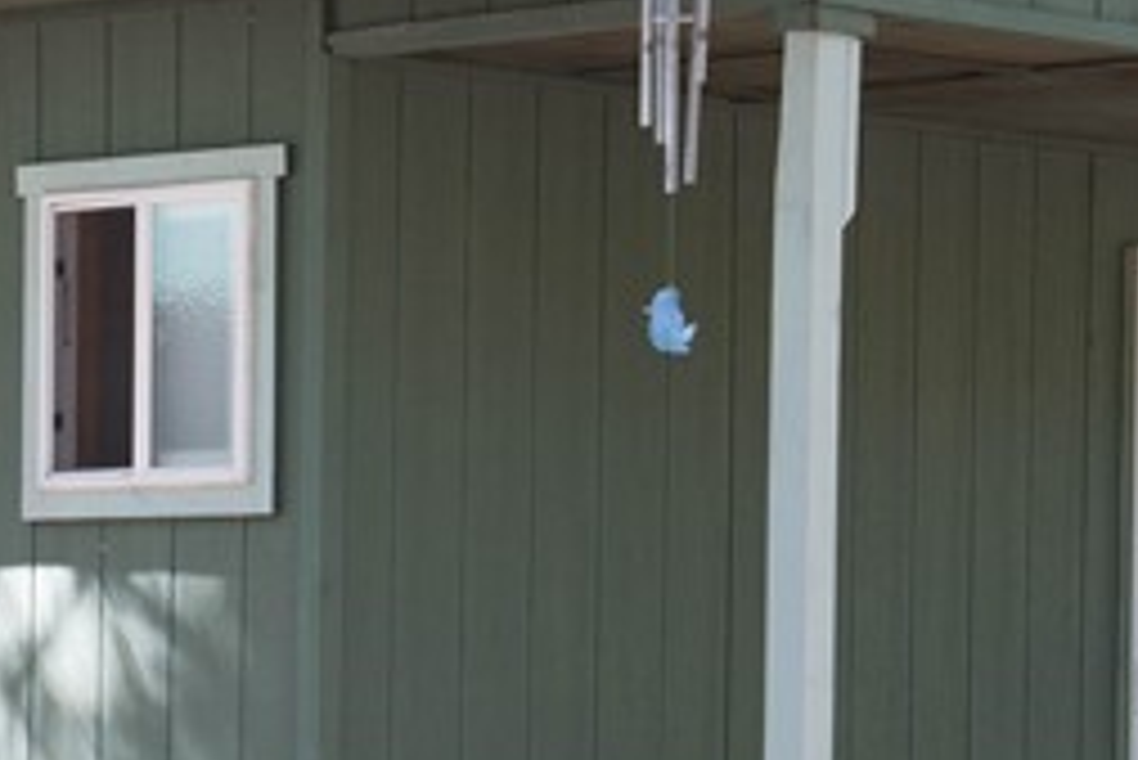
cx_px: 326
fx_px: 5978
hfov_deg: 10.9
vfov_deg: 7.3
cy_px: 715
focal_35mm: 189
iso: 125
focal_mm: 44
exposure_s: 1/20
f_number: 6.3
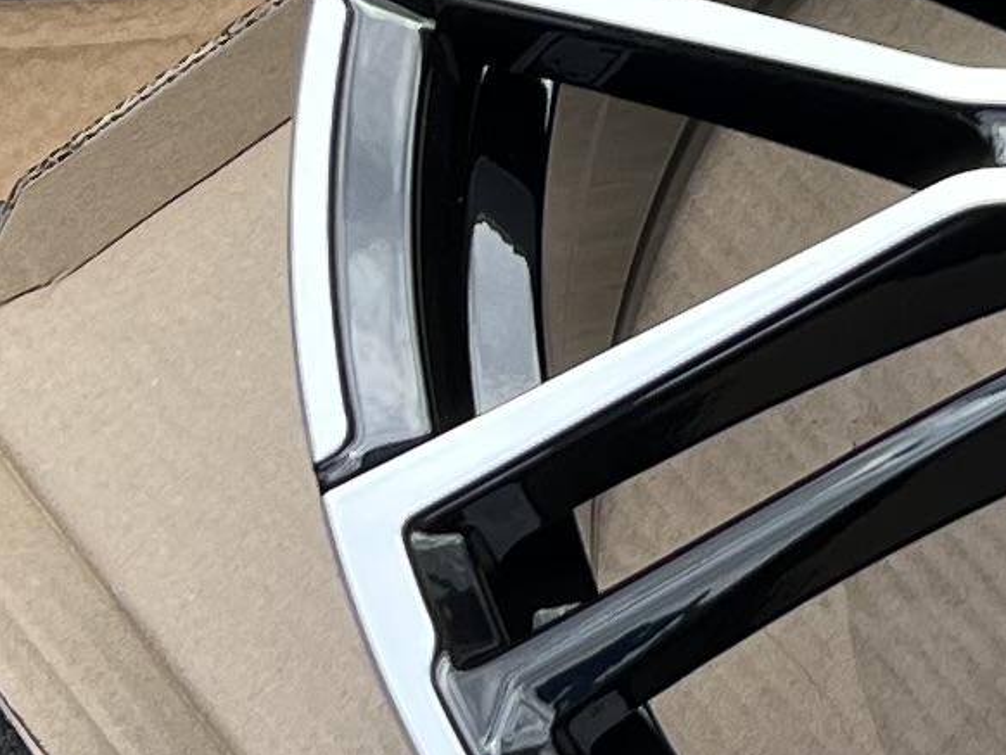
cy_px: -758
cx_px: 1630
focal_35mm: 180
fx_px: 5233
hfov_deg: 10.5
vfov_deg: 7.9
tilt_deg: -53.8
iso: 50
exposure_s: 1/1058
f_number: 1.5
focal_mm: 5.7
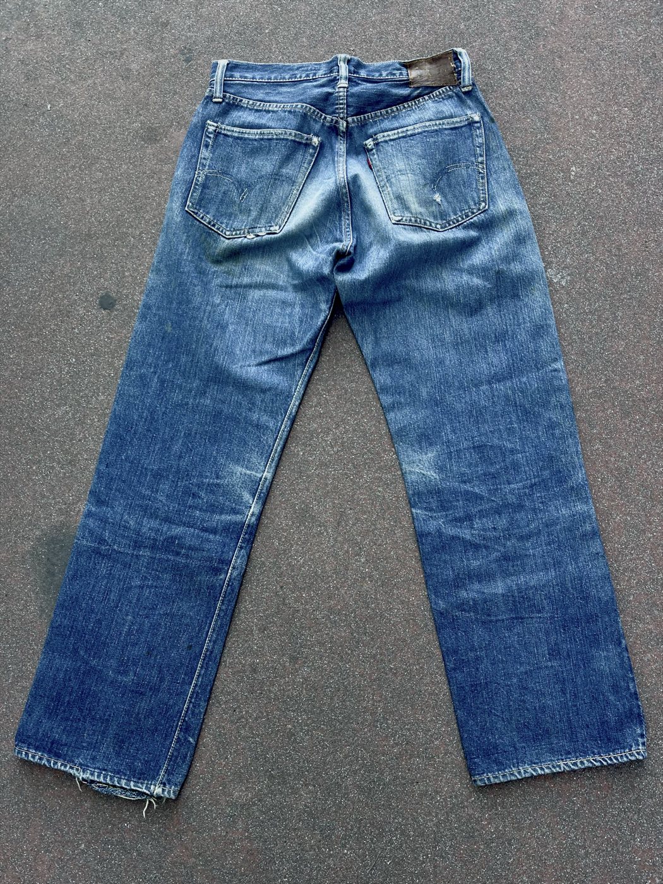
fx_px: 664
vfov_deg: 67.3
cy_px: 442
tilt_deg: -79.2
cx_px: 332
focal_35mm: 26
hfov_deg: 53.1
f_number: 1.6
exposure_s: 1/121
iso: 40
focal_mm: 5.1
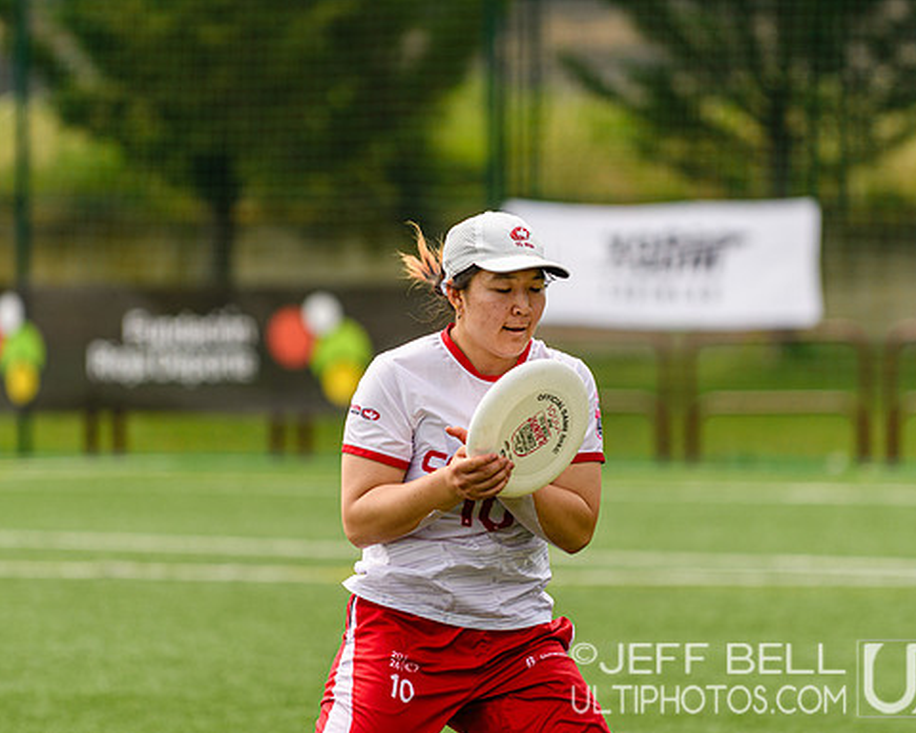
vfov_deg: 4.6
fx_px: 9217
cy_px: 367
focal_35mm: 340
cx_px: 445
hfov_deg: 5.7
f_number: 3.2
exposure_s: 1/1600
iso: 125
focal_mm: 200
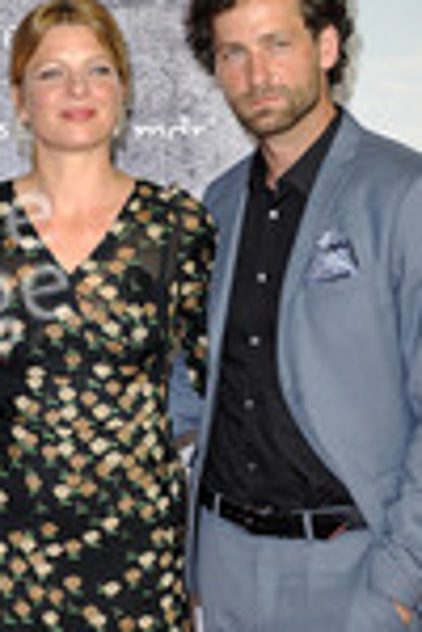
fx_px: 2057
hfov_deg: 11.6
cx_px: -23
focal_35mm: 117
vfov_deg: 17.4
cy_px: 506
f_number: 5.6
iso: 640
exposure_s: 1/160
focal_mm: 44
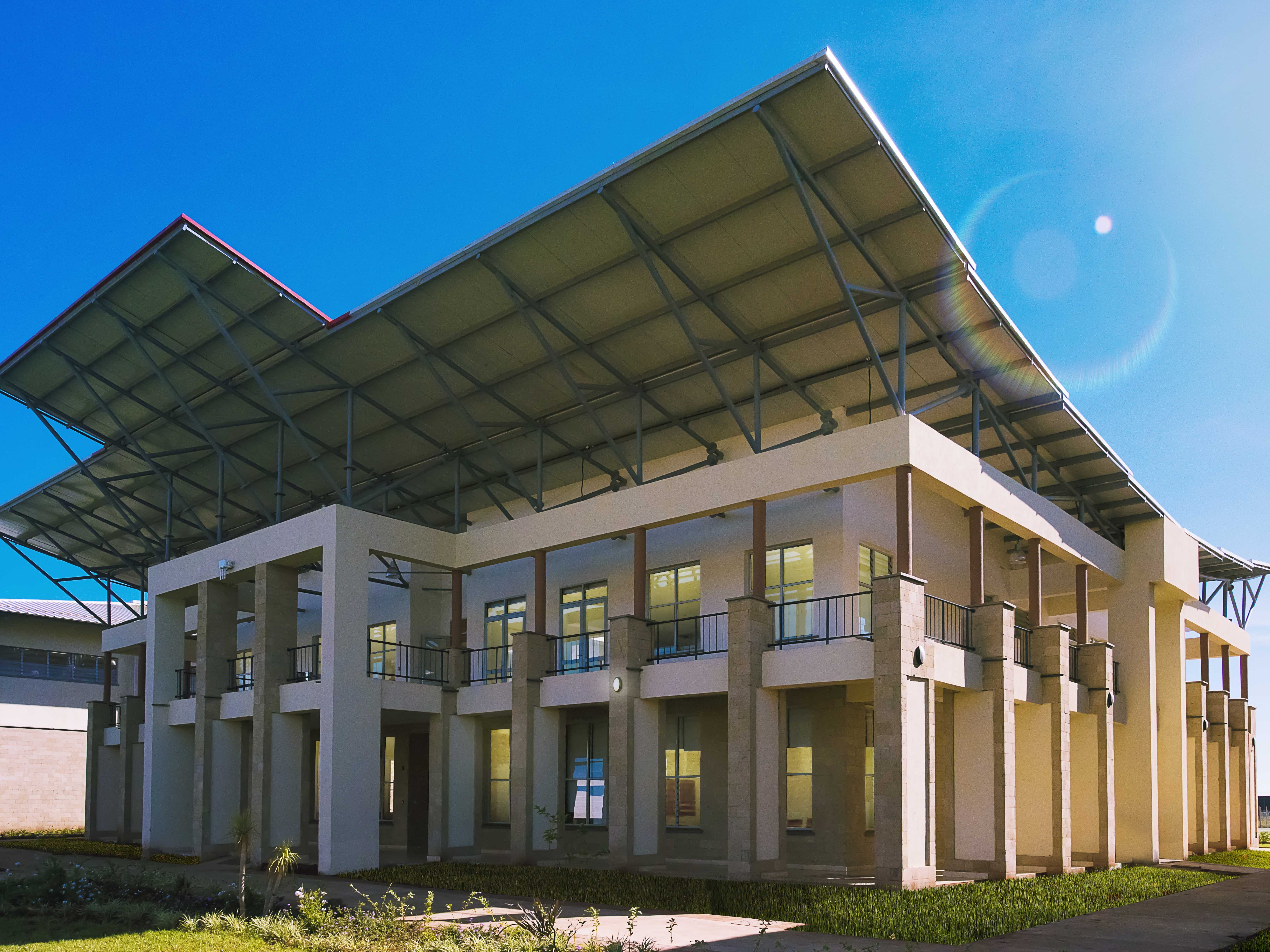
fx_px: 954
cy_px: 476
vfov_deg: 53.1
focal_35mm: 26
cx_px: 650
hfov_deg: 67.3
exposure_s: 1/8000
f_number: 10
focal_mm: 24
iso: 3200
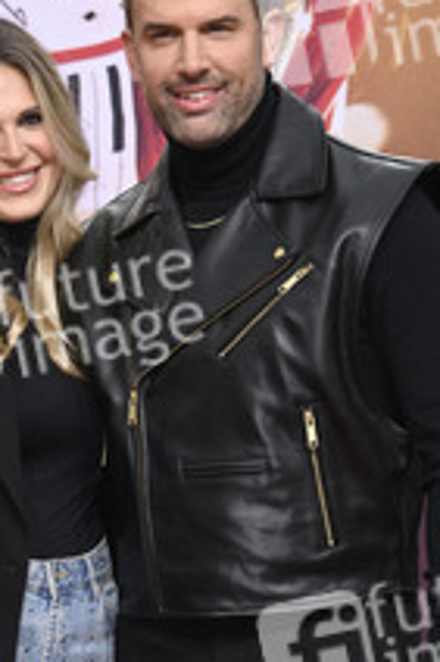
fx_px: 3636
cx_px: 134
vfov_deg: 10.4
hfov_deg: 6.9
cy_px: 481
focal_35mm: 198
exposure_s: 1/250
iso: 320
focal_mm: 105
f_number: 6.3
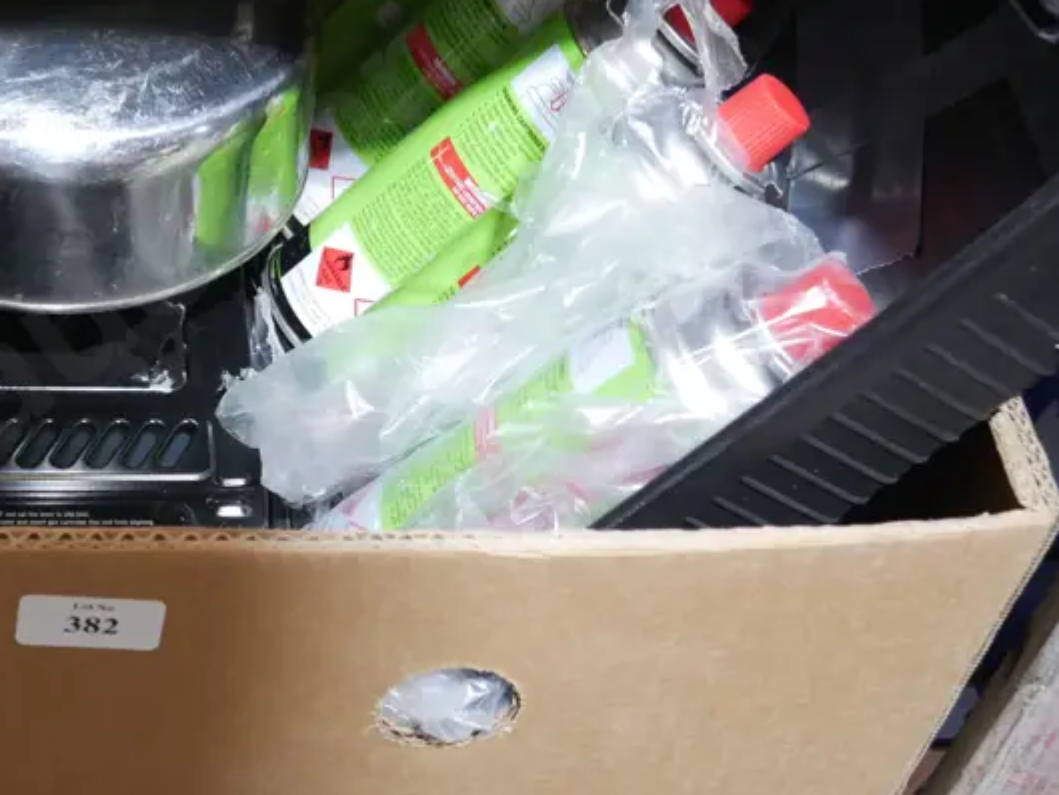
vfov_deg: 23.6
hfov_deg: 29.8
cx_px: 94
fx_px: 1897
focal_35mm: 62
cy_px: 317
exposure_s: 1/60
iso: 1000
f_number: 3.6
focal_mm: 16
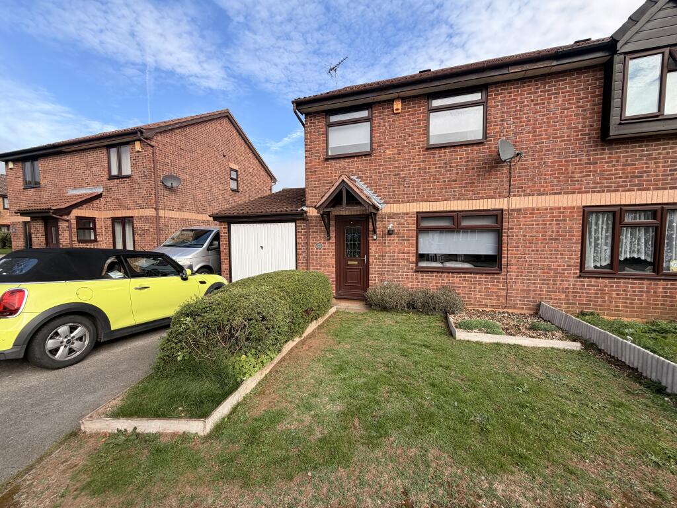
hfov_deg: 102.1
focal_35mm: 14
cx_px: 338
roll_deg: +0.5
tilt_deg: -5.3
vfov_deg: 85.7
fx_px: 274
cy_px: 254
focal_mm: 2.22
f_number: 2.2
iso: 40
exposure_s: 1/506
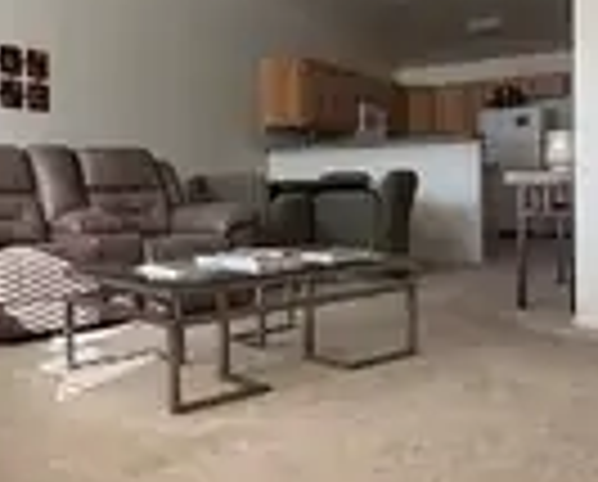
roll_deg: +1.6
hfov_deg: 43.1
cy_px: 212
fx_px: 727
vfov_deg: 36.6
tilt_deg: -0.9
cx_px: 139
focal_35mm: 41
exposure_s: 1/121
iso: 100
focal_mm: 2.22
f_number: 2.2
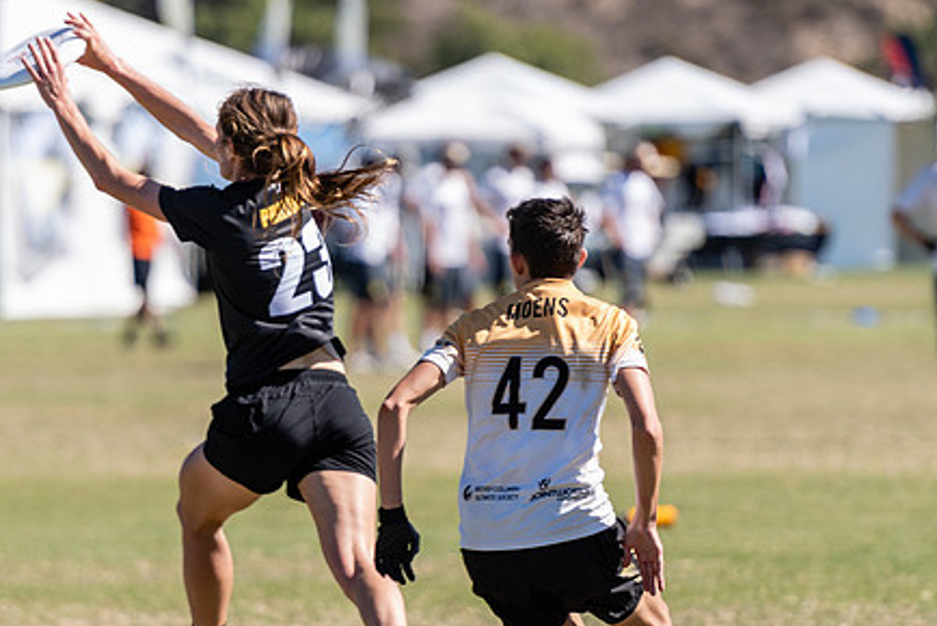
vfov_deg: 3.4
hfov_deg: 5.1
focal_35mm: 401
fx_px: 10444
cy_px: 375
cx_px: 417
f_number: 2.8
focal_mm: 200
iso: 100
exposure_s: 1/1000
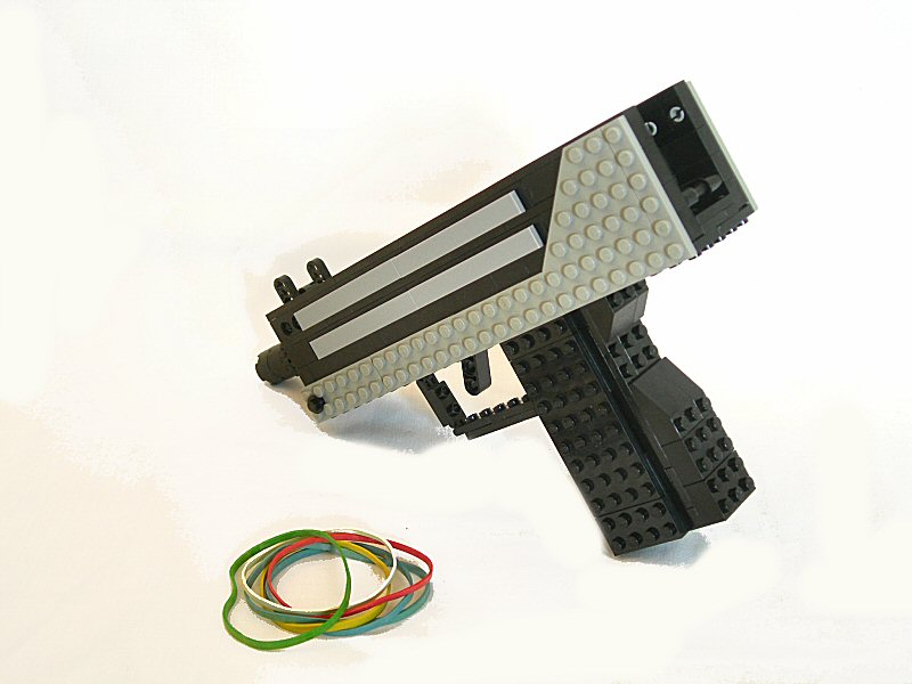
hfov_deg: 37.5
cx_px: 456
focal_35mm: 51
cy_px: 342
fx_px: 1344
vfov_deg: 28.6
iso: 50
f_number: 3.2
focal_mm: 10.6
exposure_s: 1/9.1
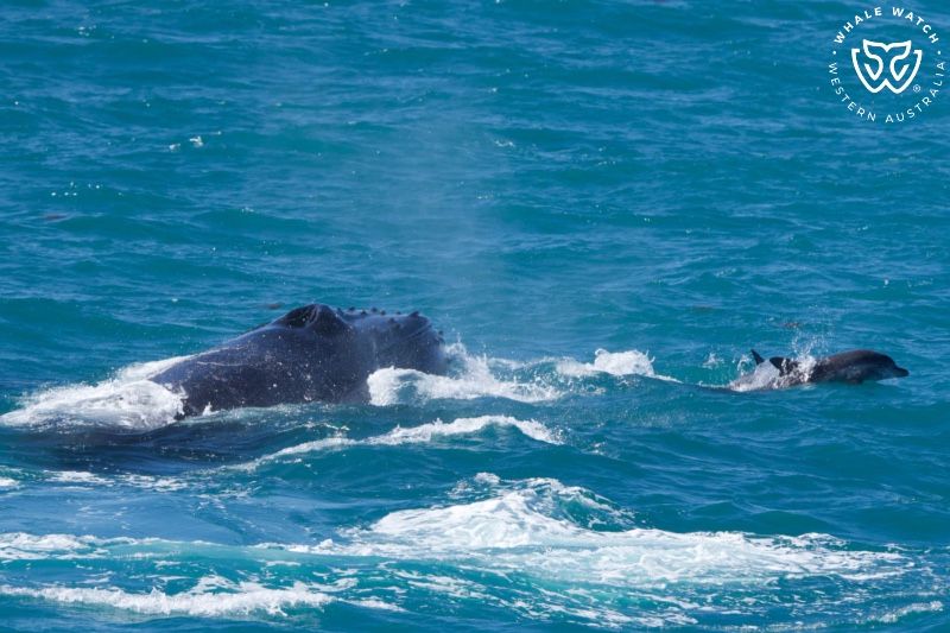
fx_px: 8680
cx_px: 475
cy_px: 316
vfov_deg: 4.2
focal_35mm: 329
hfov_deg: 6.3
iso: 1250
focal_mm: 329
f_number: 8
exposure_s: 1/3200
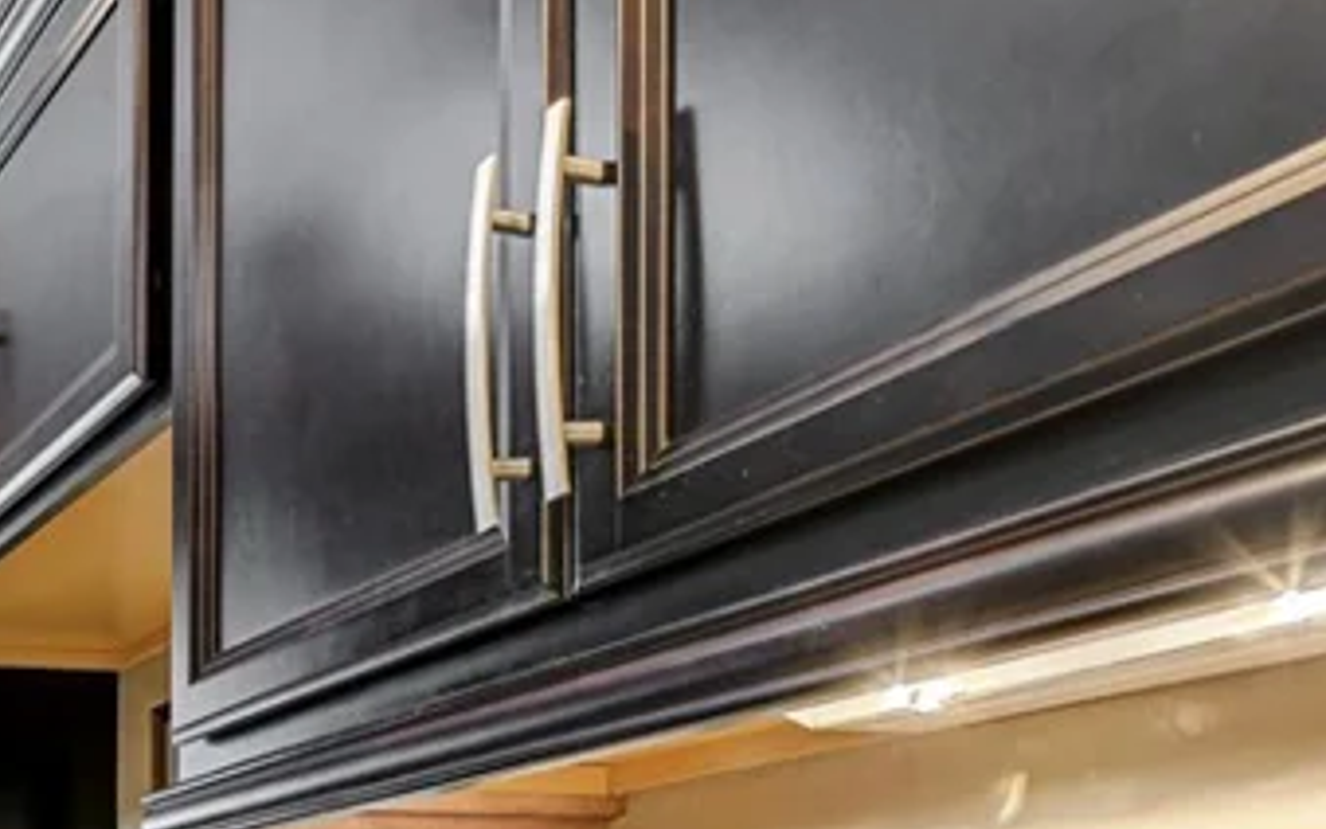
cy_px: 1028
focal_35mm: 43
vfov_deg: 26.2
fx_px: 1554
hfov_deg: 34.3
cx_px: -360
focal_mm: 14
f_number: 8
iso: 800
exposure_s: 1/5
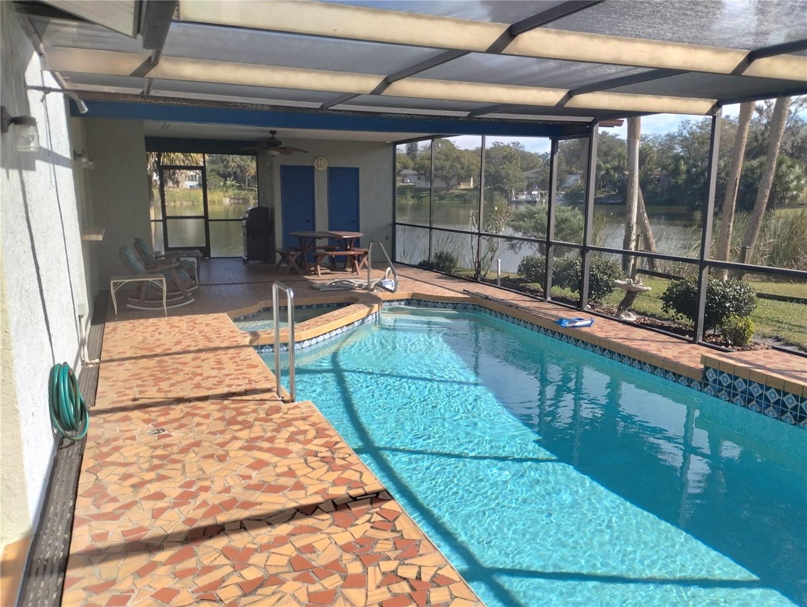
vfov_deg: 49.9
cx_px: 404
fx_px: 654
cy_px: 304
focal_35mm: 28
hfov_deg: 63.4
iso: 100
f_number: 1.8
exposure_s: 1/329
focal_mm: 4.27
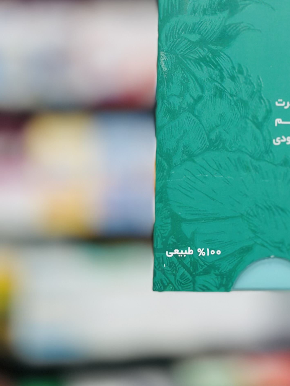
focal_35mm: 102
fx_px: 1139
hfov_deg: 14.3
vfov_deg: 19.1
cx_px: 279
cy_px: 93
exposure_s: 1/100
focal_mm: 6.86
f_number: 1.78
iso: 100
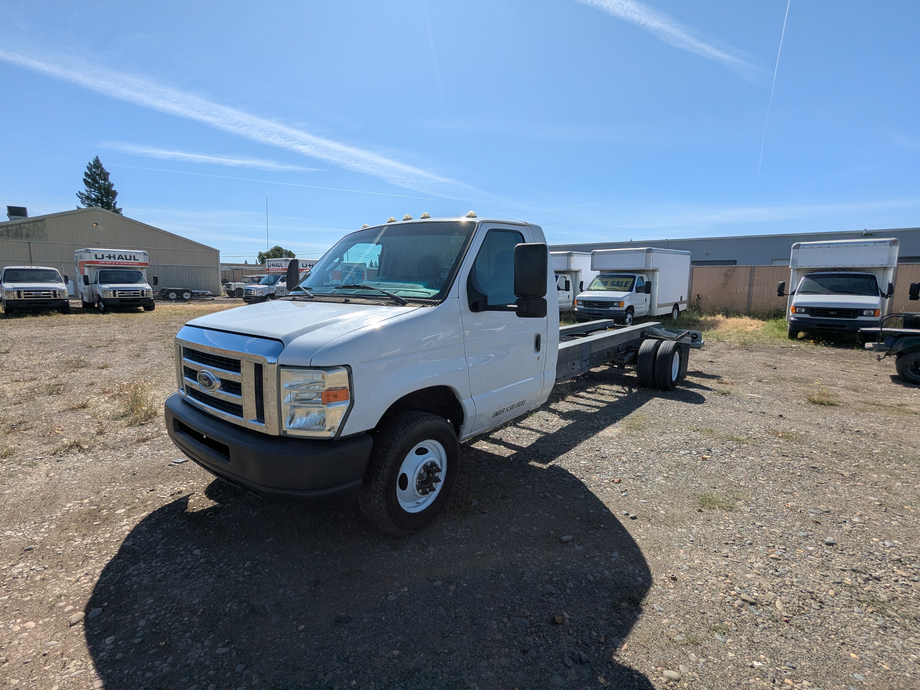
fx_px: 425
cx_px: 460
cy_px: 345
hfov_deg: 94.5
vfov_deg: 78.1
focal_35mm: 16
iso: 50
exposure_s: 1/3096
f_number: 2.2
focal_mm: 2.35
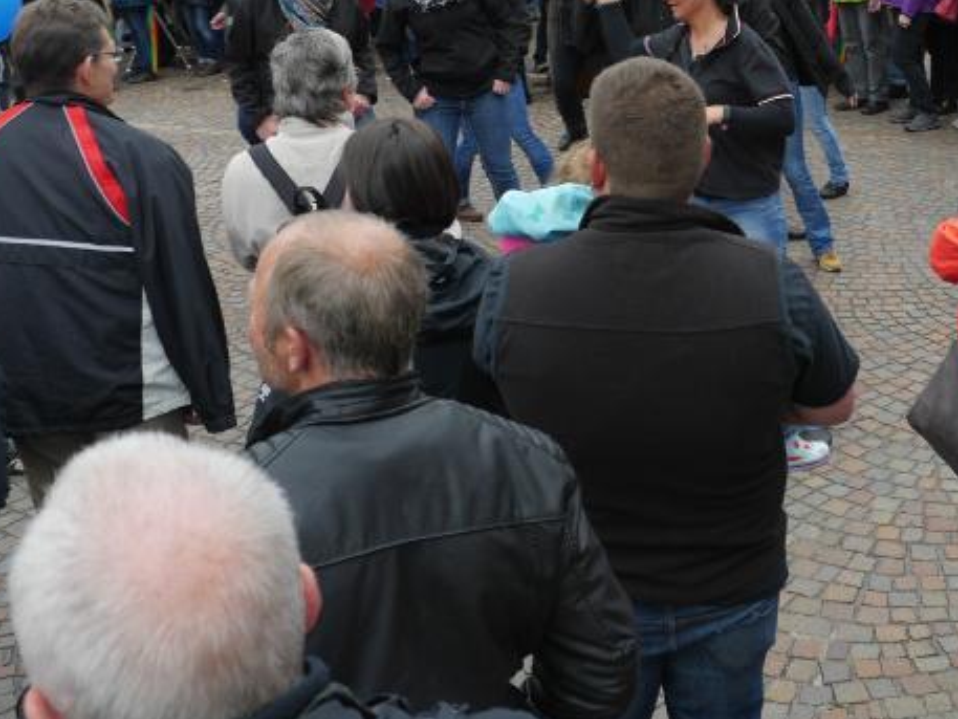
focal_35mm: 49
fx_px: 1356
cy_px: 122
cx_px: 711
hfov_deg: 38.0
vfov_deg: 28.9
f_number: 4.5
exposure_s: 1/125
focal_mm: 14
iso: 200
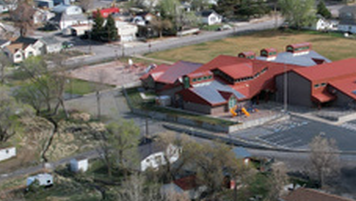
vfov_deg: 11.7
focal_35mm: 104
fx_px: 982
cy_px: 130
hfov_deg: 20.4
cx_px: 246
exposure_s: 1/2000
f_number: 2.8
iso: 200
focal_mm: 8.38
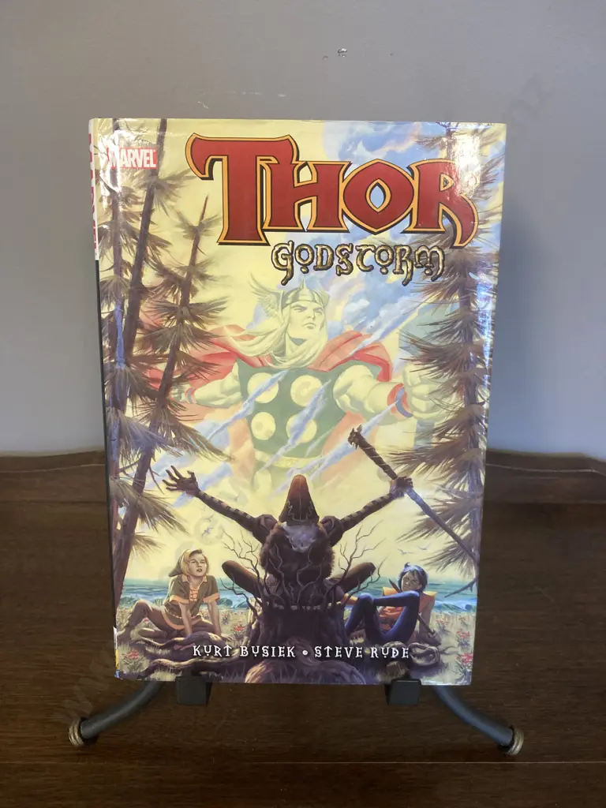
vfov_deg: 63.4
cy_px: 404
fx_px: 654
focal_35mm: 28
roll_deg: -3.0
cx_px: 303
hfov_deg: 49.7
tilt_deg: -34.2
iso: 200
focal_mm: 3.99
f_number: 1.8
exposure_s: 1/60
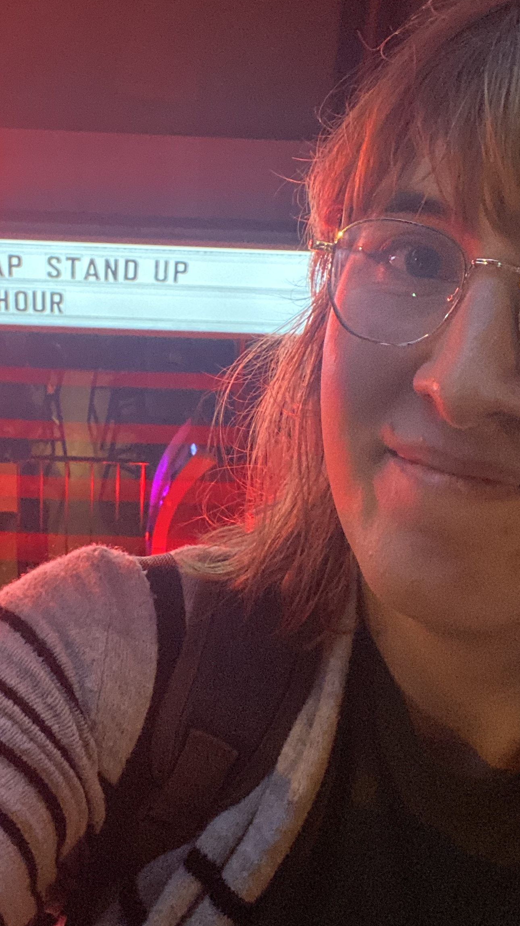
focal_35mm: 44
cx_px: 164
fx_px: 1079
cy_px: 425
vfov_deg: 46.4
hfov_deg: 26.9
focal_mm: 2.71
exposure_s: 1/40
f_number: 2.2
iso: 250
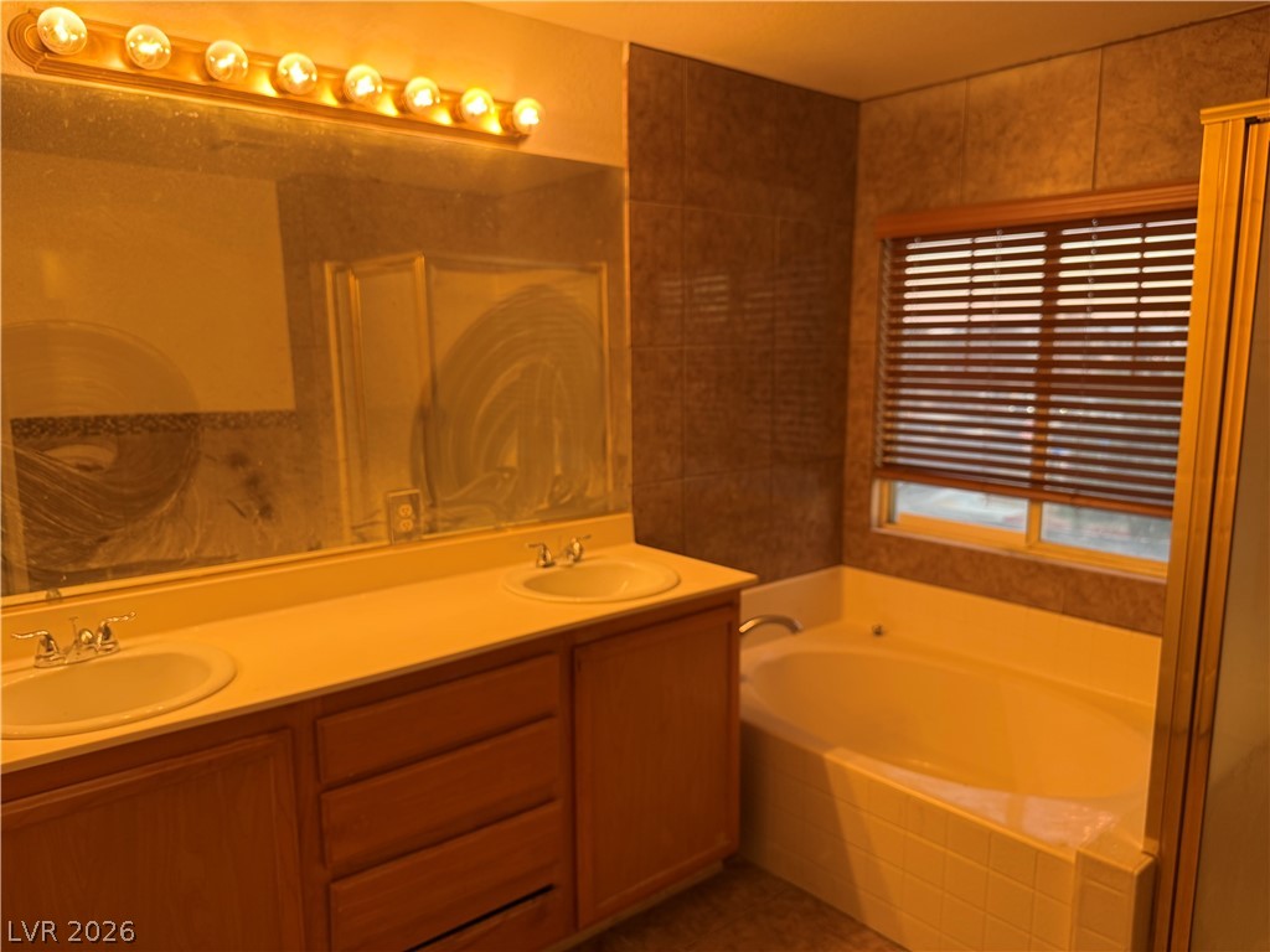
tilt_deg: -7.8
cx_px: 635
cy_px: 476
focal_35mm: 24
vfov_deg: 56.8
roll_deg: +0.5
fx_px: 881
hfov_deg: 71.6
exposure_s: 1/60
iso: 125
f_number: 1.78
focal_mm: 6.76
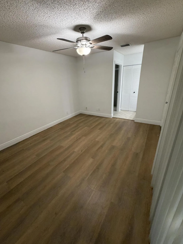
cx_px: 87
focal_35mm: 15
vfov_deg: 98.2
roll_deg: +3.0
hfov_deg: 81.7
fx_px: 106
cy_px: 120
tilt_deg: -21.2
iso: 250
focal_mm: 2.22
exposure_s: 1/60
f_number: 2.2
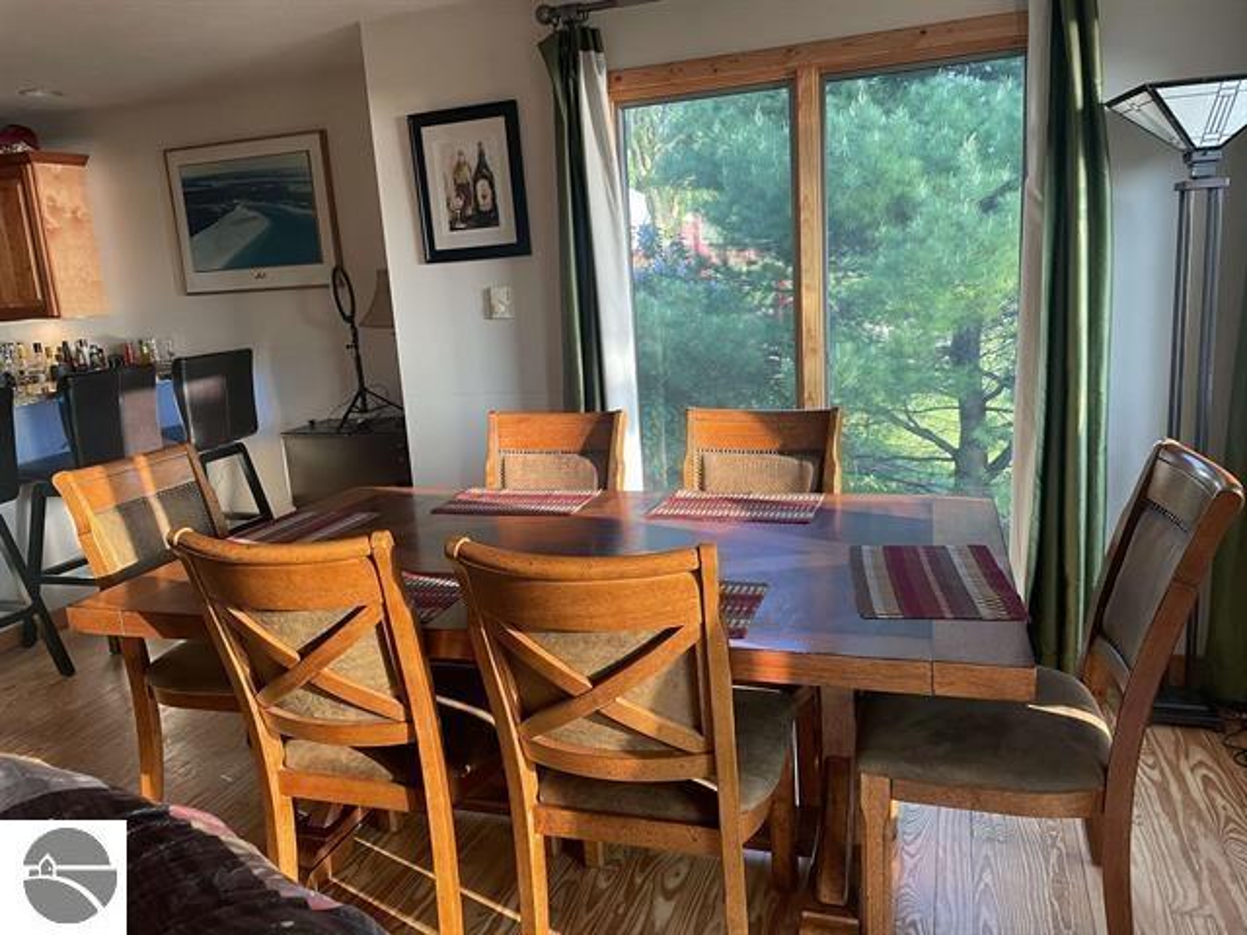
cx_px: 624
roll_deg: +3.3
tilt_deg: -10.7
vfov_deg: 53.1
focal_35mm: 26
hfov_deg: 67.3
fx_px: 937
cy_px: 468
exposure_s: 1/73
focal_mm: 4.2
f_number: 1.6
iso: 125
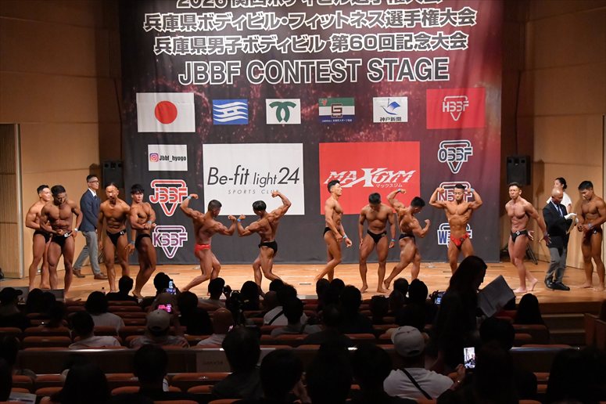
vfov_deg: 17.5
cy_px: 202
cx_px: 303
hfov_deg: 26.0
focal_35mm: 78
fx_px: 1312
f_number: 5.6
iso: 10000
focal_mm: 52
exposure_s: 1/400
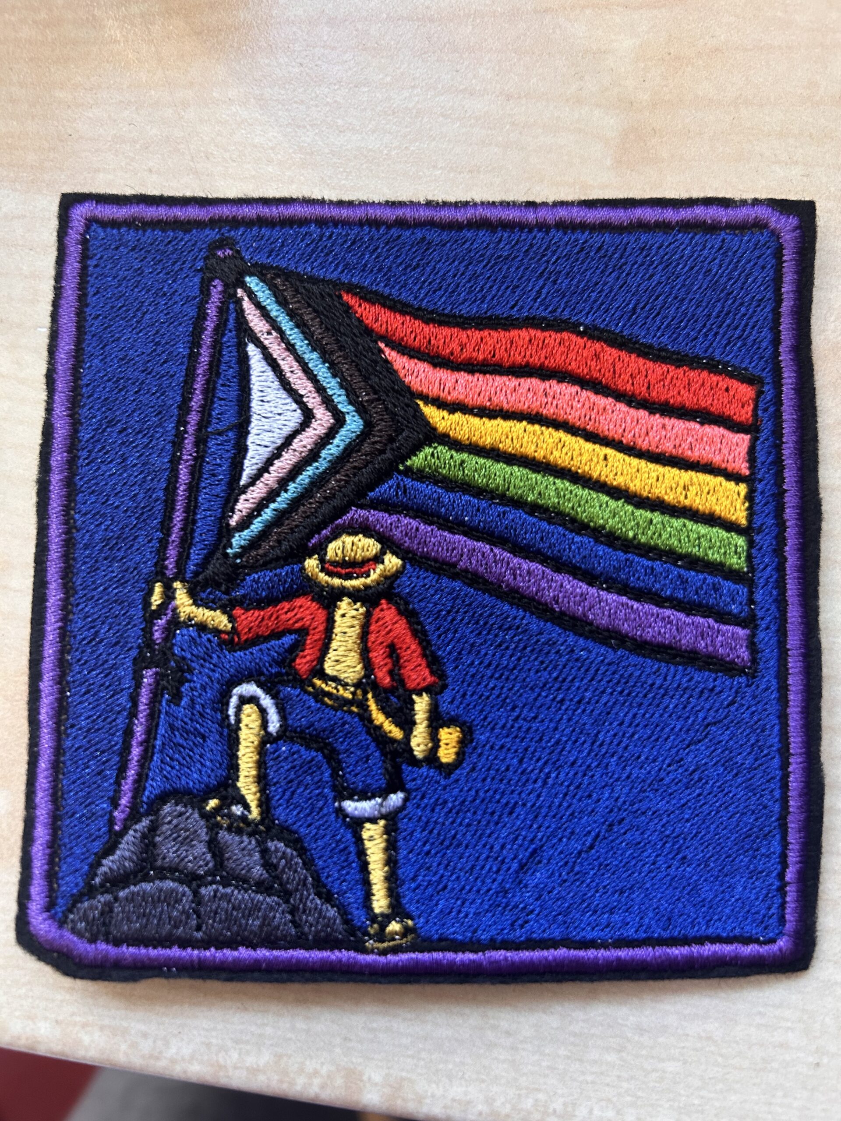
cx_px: 420
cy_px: 560
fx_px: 842
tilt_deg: -88.5
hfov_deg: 53.1
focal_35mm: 26
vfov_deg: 67.3
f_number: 1.5
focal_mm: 5.7
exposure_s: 1/60
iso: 200
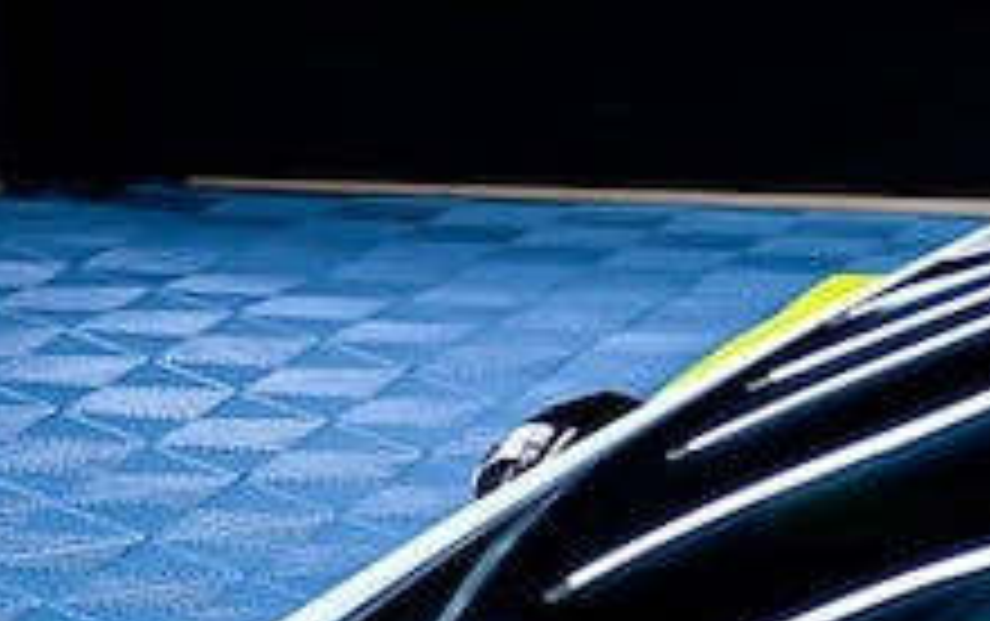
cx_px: 1566
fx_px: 7049
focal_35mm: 261
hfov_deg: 7.9
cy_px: 932
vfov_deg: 5.0
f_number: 3.6
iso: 640
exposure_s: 1/125
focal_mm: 31.5
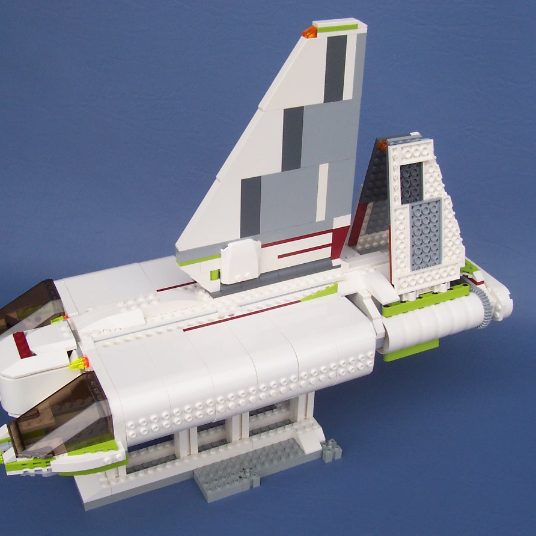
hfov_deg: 38.3
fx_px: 771
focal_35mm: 44
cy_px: 267
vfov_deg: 38.3
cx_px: 228
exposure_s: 1/180
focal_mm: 5.6
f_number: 5.6
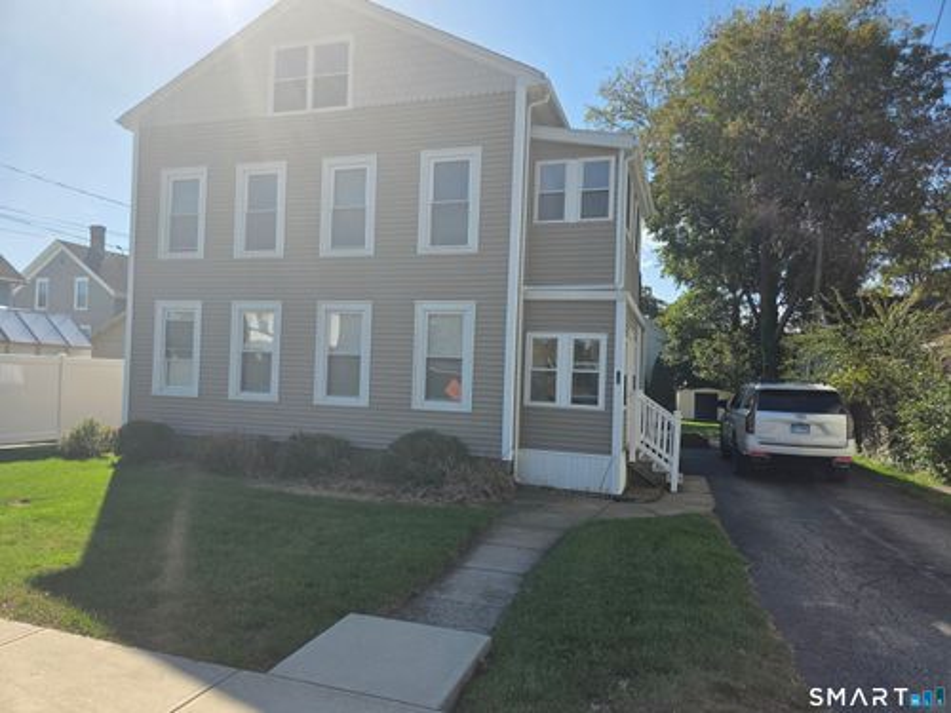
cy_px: 356
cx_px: 476
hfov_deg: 73.9
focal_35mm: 23
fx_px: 632
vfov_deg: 58.9
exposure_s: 1/5608
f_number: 1.7
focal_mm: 6.3
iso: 80
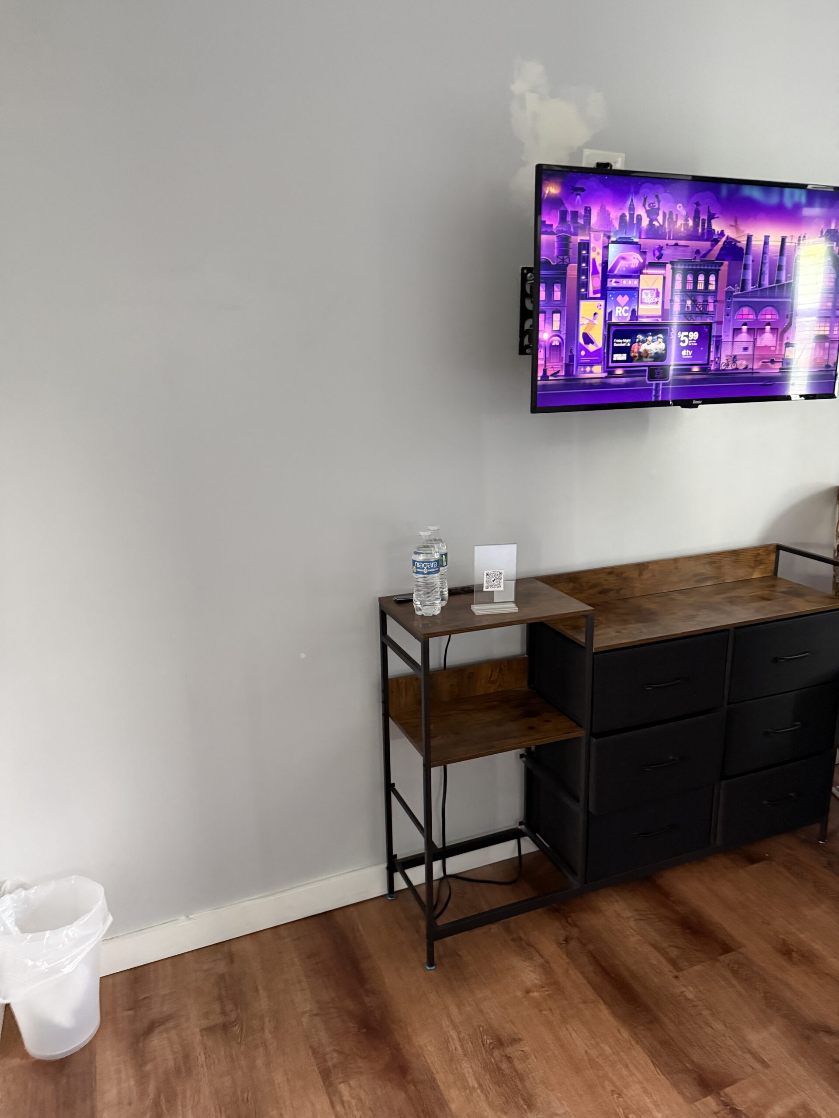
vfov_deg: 71.6
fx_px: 776
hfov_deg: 56.8
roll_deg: +1.8
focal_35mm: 24
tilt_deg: -11.2
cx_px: 420
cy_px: 559
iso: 800
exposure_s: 1/42
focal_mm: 6.76
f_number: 1.78
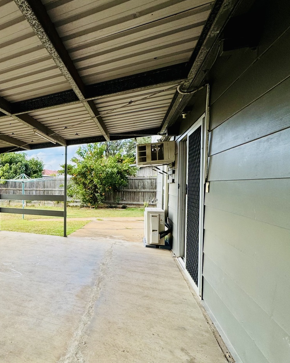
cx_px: 1
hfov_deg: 51.0
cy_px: 193
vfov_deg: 75.0
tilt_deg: -2.0
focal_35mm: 22
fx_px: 236
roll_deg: -0.2
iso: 40
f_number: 2.2
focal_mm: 2.22
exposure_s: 1/456
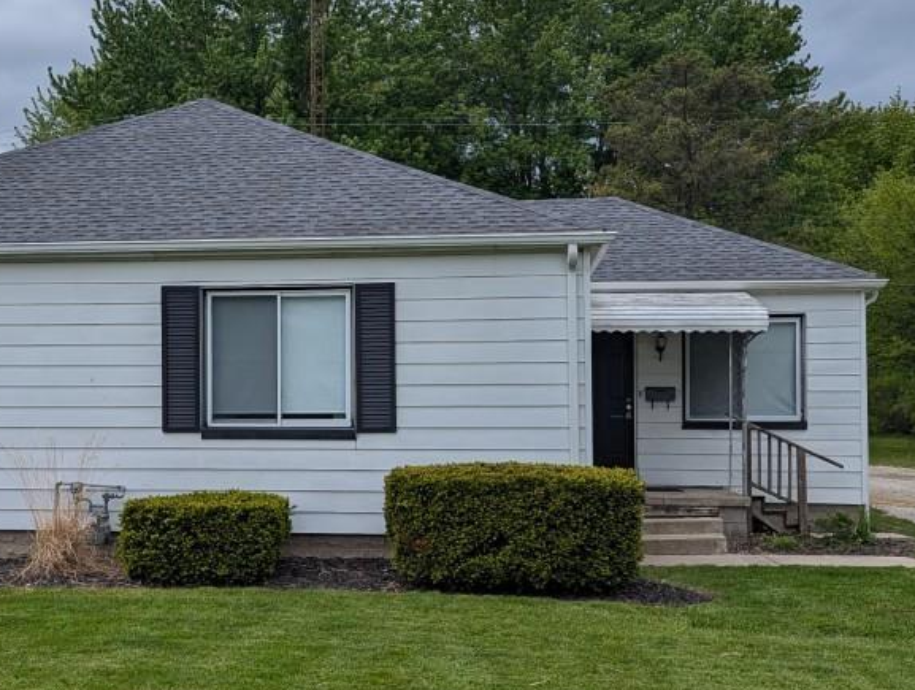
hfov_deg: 35.6
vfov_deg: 27.6
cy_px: 354
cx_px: 277
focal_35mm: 53
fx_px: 1404
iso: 47
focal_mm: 6.81
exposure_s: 1/3058
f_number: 1.85
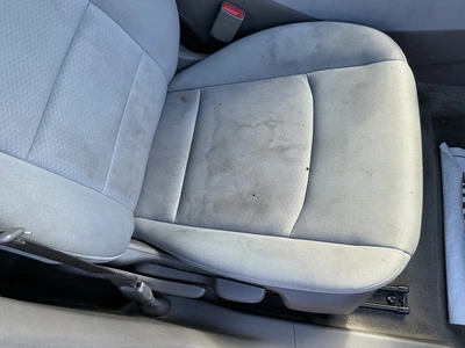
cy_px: 174
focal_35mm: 28
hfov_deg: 63.4
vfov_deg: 49.7
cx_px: 232
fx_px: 376
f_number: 1.8
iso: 50
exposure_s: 1/122
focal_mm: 3
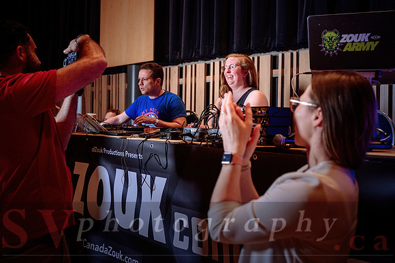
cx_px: 213
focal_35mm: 41
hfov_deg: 47.4
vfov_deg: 32.7
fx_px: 450
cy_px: 121
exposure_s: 1/125
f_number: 4
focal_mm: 38
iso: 1000
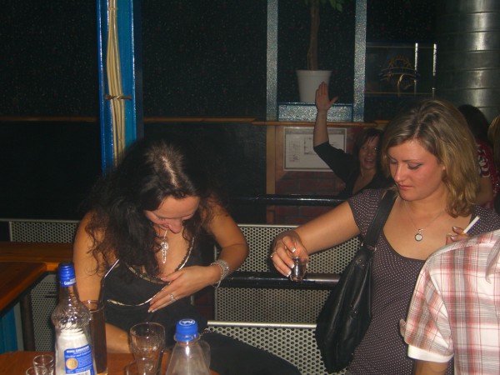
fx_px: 664
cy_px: 188
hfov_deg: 41.2
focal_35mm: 46
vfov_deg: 31.5
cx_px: 250
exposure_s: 1/60
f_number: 3.1
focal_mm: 9.5
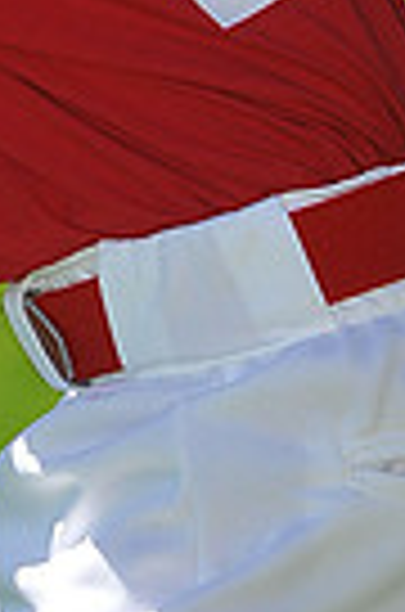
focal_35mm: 854
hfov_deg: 1.6
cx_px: -410
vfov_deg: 2.4
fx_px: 14484
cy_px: -554
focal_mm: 200
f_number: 4.5
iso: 200
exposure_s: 1/1250
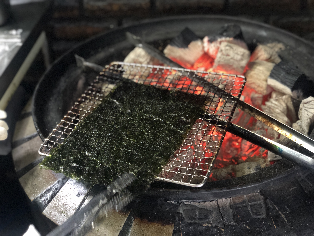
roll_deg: +4.7
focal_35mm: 52
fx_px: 472
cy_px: 118
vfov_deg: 28.0
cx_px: 157
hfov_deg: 36.8
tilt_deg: -37.2
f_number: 2.4
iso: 250
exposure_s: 1/8
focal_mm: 6
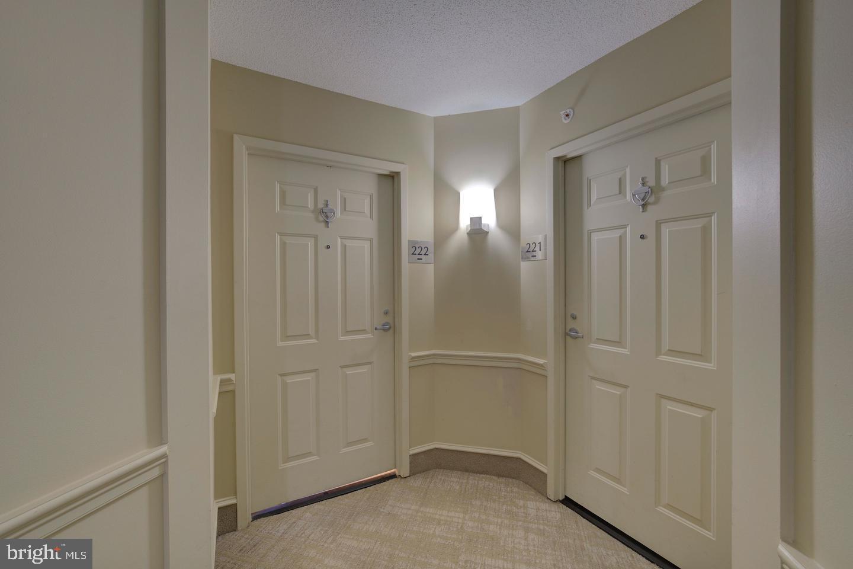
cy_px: 284
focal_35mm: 15
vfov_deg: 77.3
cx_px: 426
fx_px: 355
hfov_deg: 100.4
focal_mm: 15
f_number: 8
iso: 400
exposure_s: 1
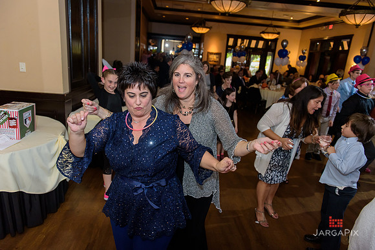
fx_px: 250
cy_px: 125
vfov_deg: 53.2
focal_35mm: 24
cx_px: 188
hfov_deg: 73.7
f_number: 3.2
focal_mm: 24
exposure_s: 1/125
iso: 1600
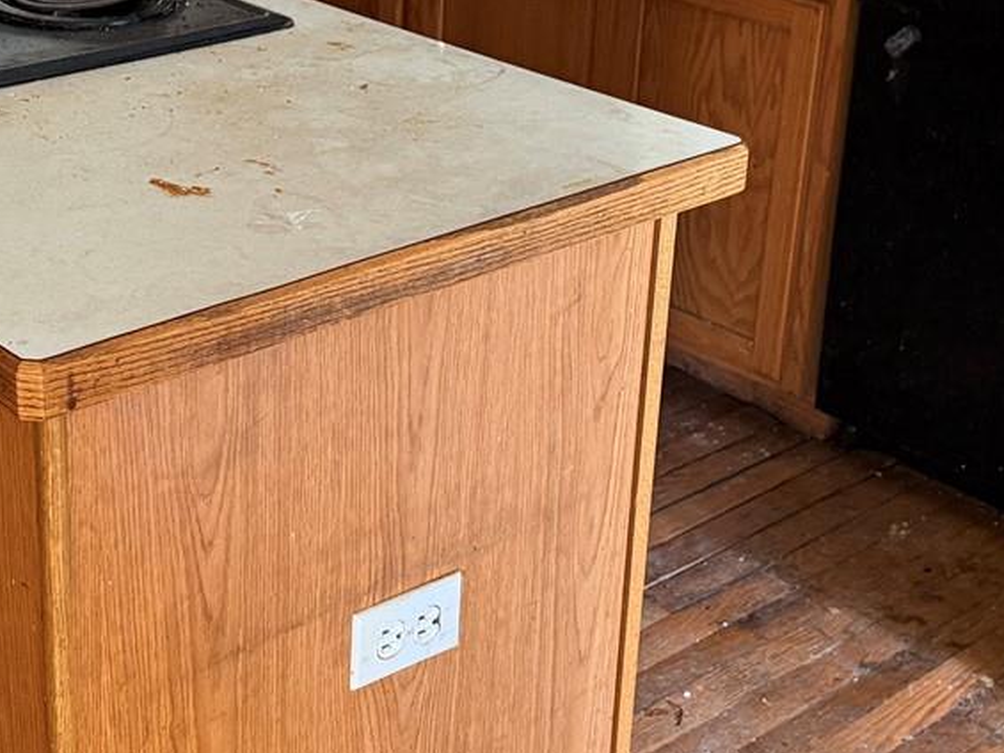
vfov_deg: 21.6
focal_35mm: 68
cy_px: 323
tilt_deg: -24.5
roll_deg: -0.1
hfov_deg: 28.2
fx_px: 1973
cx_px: 284
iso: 500
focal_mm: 6.76
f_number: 1.78
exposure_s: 1/60
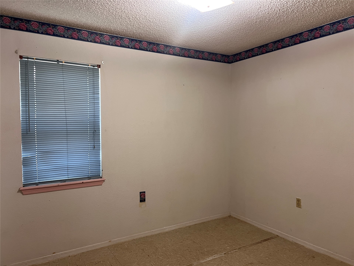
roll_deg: +1.5
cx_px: 177
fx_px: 266
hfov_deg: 67.3
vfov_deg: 53.1
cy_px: 133
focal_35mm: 26
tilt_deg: +0.1
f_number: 1.5
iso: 160
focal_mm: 5.7
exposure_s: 1/60
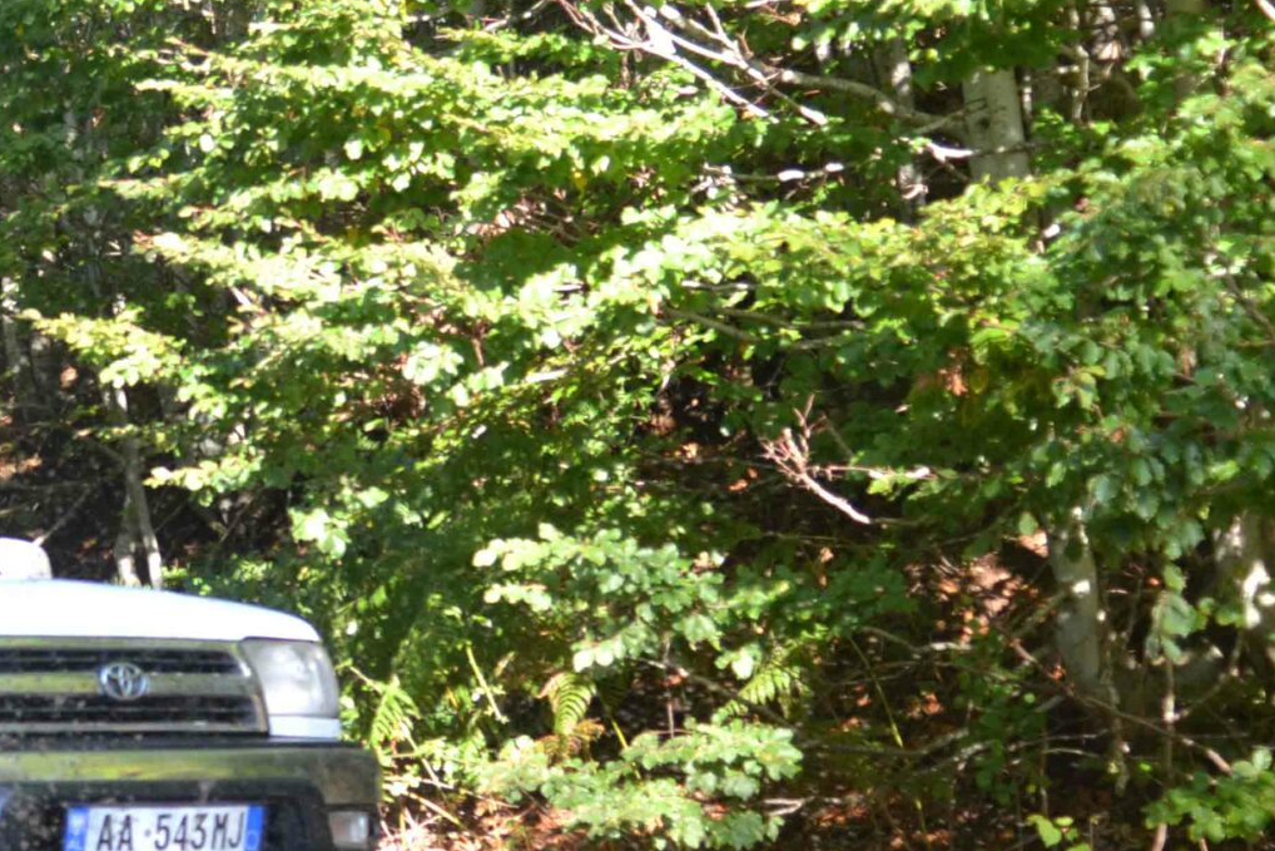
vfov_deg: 16.4
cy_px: 582
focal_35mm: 83
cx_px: -192
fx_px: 2940
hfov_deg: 22.8
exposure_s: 1/500
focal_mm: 22
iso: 450
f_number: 2.8
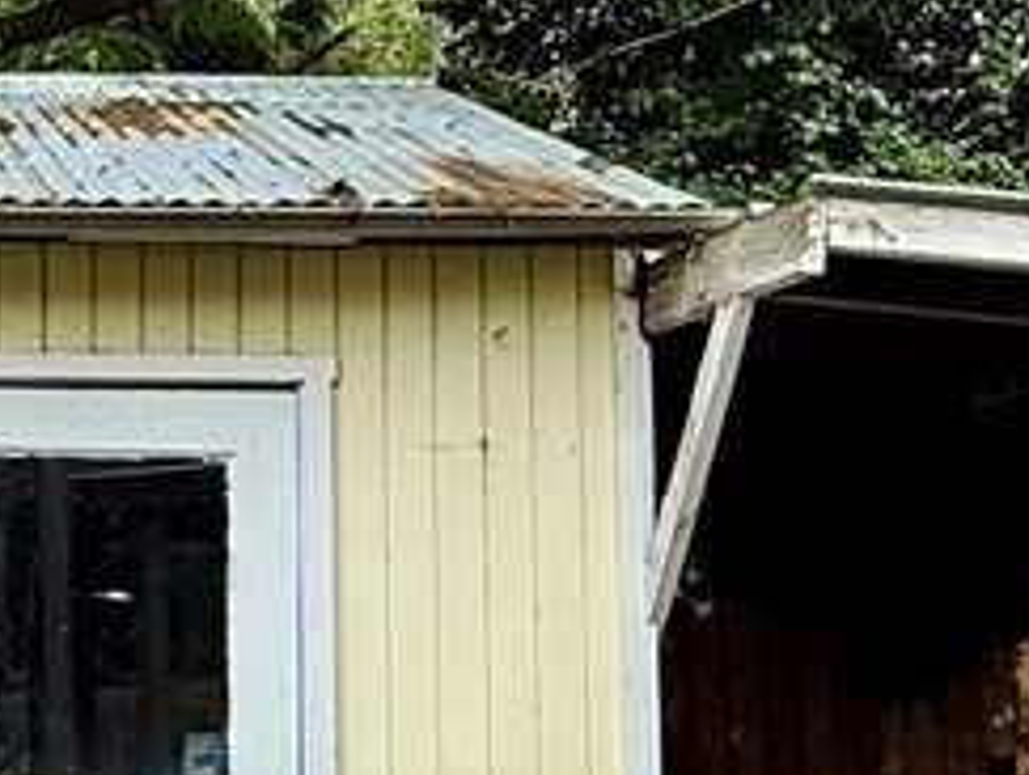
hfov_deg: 20.0
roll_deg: -0.6
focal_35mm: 92
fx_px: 2739
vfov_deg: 16.1
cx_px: -203
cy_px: 326
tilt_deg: +7.0
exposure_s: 1/751
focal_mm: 2.22
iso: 50
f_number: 2.2
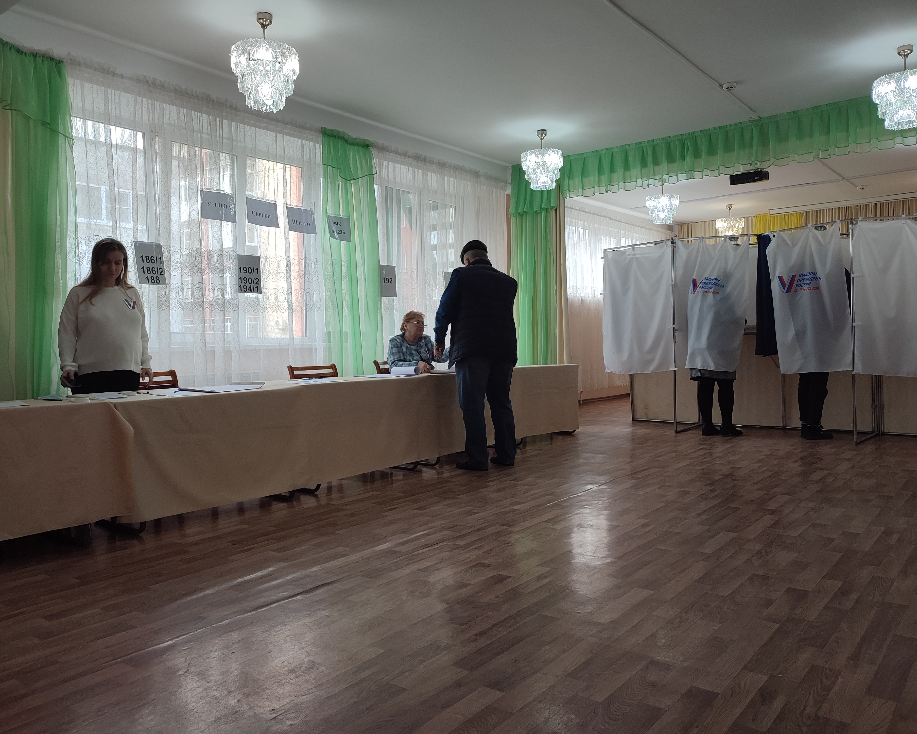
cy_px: 356
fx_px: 733
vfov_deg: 53.2
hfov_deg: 64.1
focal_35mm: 27
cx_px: 456
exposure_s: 1/120
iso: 80
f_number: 1.9
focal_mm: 6.04
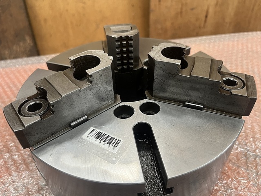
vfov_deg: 53.1
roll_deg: +3.2
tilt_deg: -40.8
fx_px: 196
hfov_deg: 67.3
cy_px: 98
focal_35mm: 26
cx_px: 130
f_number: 1.6
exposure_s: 1/60
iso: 160
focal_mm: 5.1
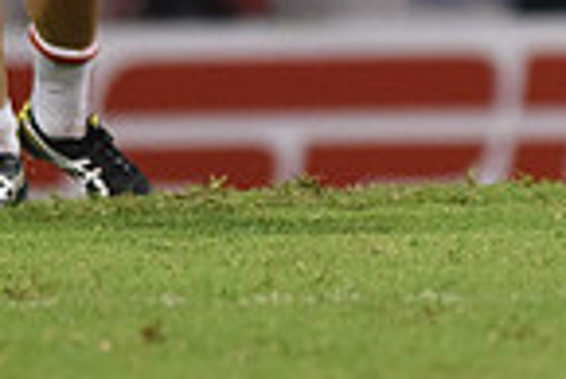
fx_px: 18917
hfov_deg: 1.7
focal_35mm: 1202
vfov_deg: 1.1
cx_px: 761
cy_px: -358
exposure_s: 1/800
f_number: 2.8
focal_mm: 300
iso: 2000
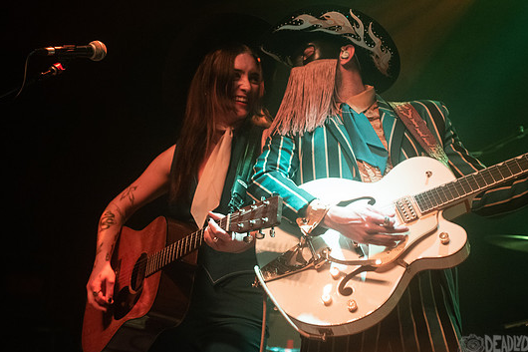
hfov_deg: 24.8
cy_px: 164
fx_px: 1202
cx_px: 267
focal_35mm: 82
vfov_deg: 16.6
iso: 3200
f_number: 3.2
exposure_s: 1/125
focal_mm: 70
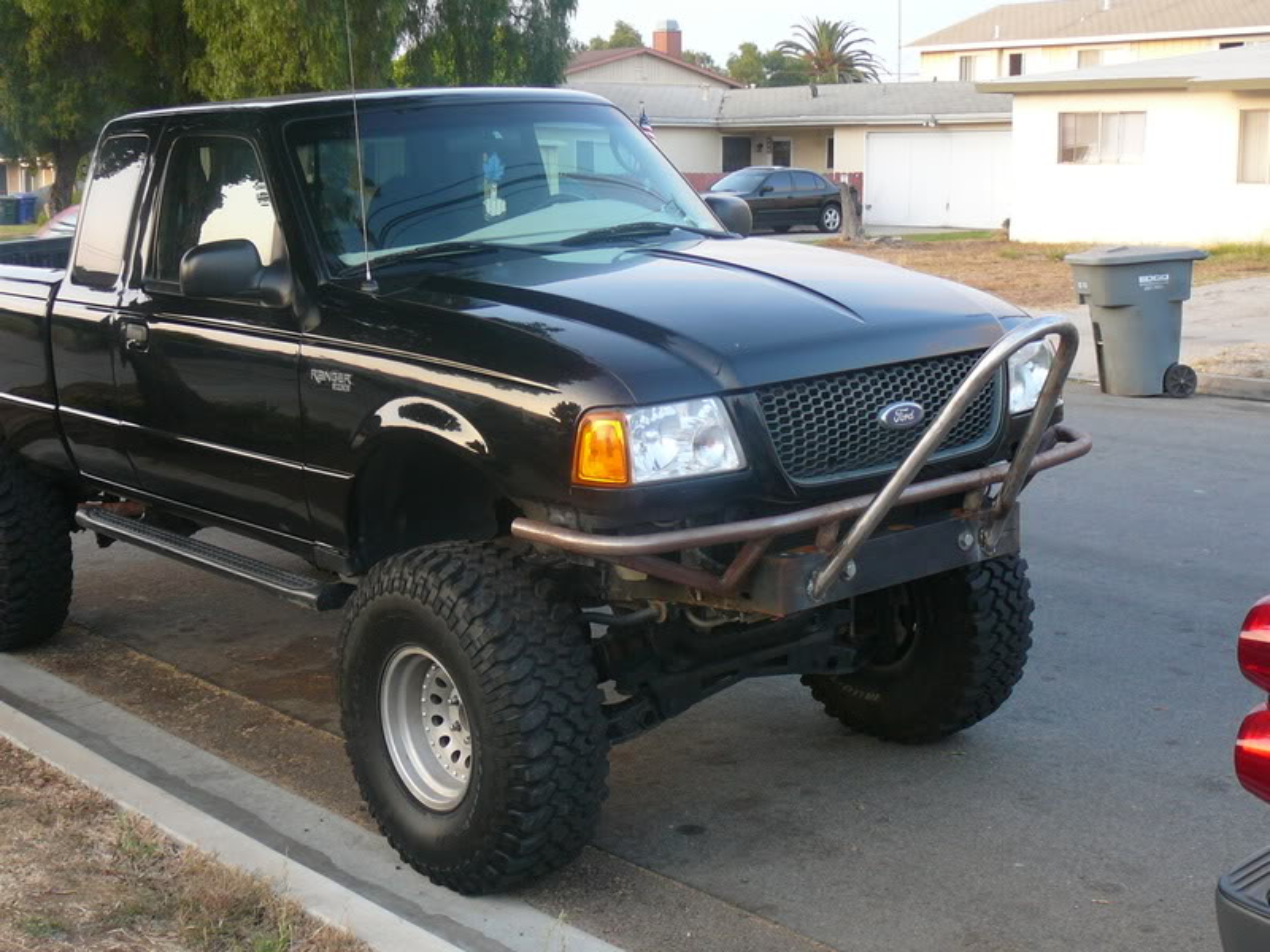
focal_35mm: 52
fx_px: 1908
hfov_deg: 36.8
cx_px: 635
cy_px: 476
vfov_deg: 28.0
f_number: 3.4
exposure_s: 1/50
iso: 100
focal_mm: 7.8
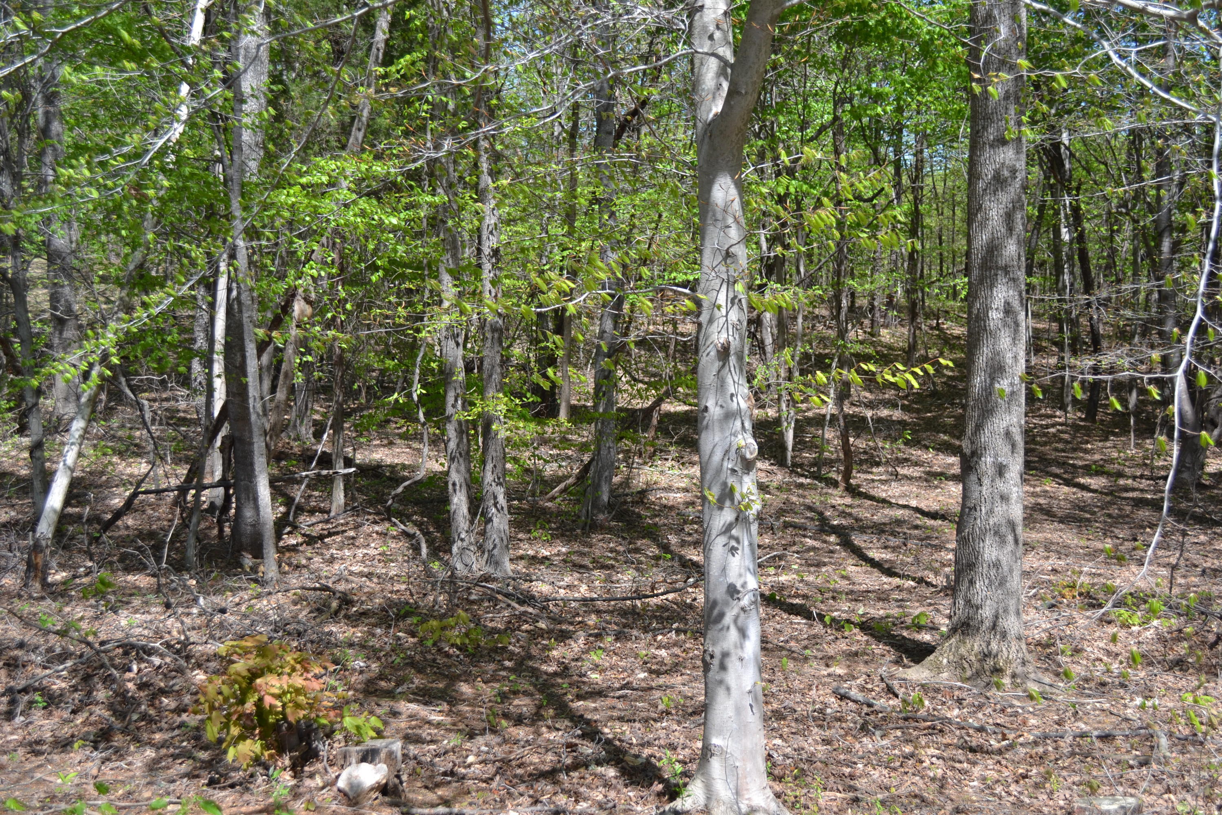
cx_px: 611
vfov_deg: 34.2
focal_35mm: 39
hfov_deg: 49.6
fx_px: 1324
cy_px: 408
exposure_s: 1/250
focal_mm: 26
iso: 100
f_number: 4.5
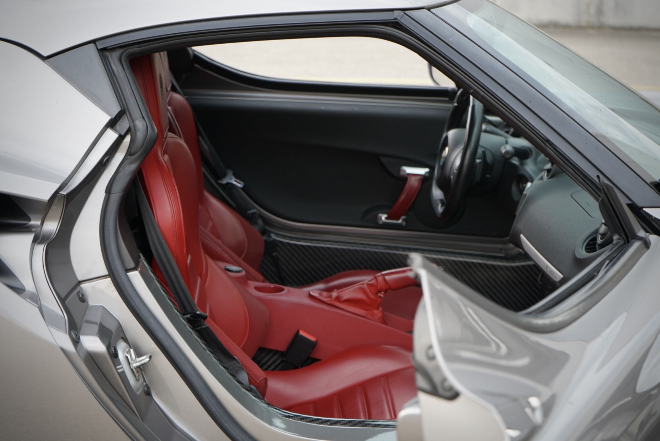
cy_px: 220
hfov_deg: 28.8
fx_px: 1284
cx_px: 330
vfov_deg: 19.5
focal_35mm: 70
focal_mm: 70
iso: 800
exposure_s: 1/80
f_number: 5.6
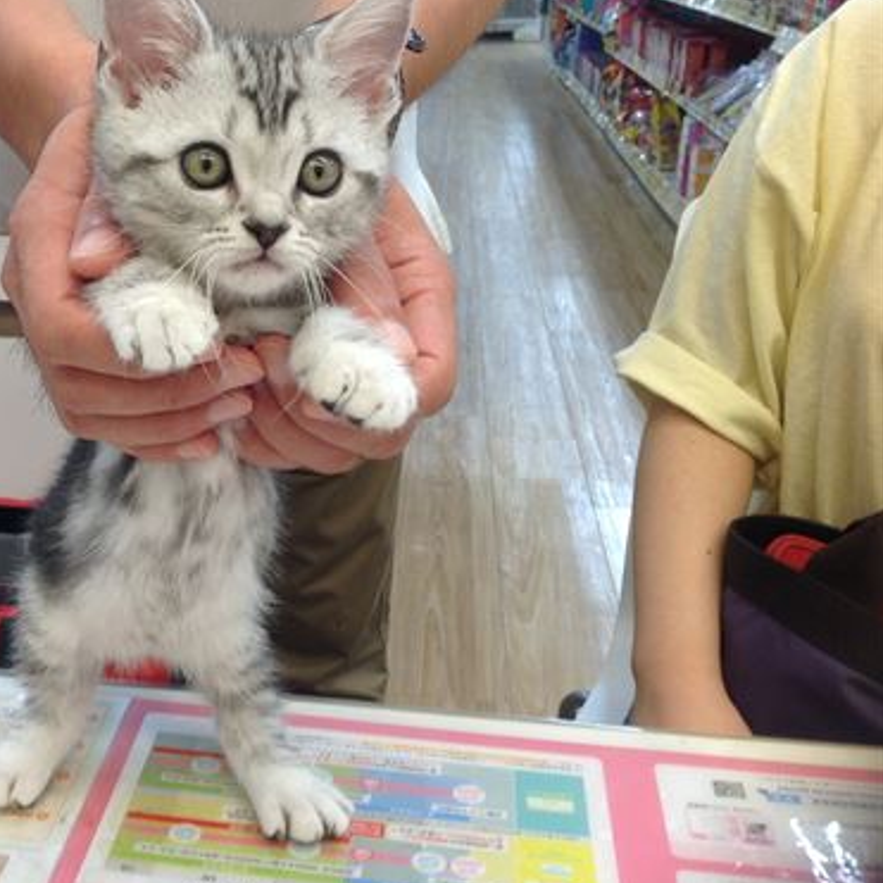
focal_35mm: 50
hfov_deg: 33.0
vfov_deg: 34.0
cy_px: 440
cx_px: 171
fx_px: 1443
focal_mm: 4.28
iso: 50
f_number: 2.4
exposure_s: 1/40
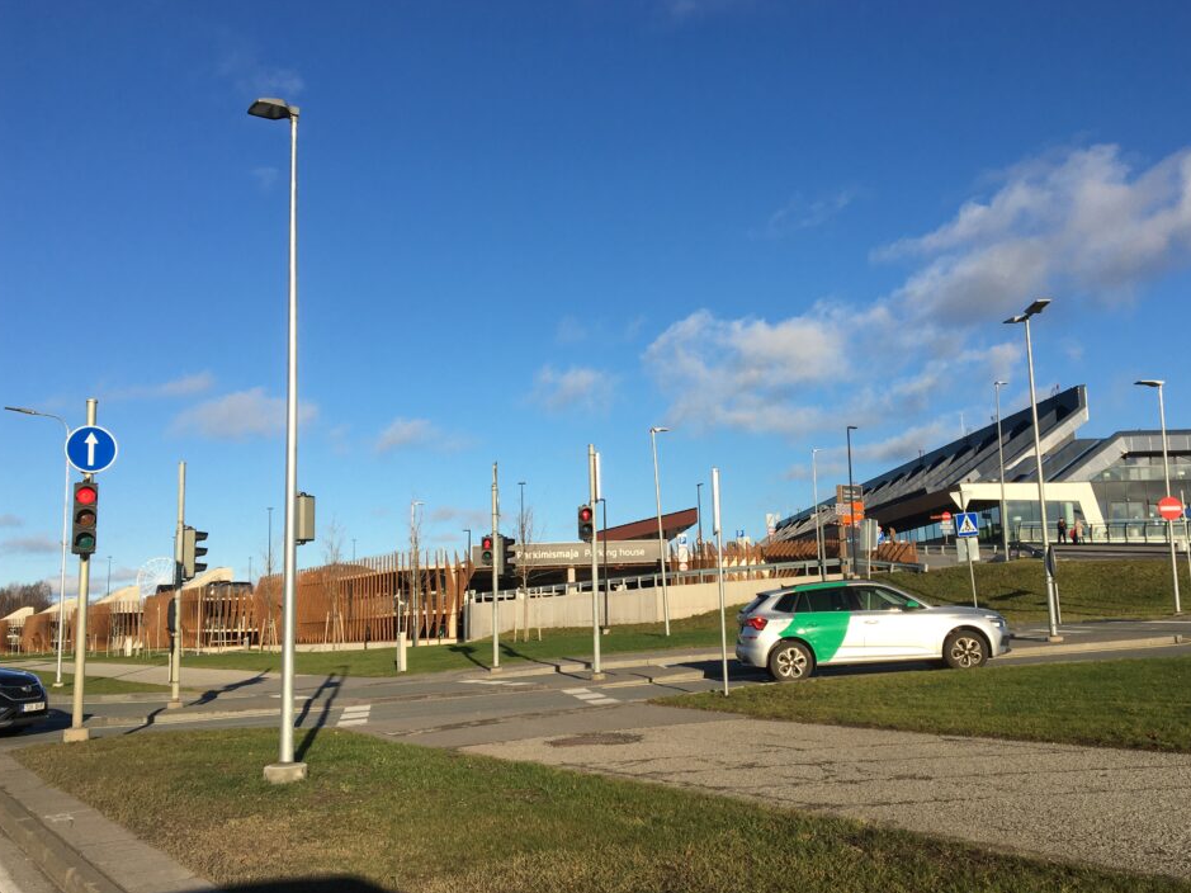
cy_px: 465
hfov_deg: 55.3
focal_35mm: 33
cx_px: 622
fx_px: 1135
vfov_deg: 42.9
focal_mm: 4.15
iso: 25
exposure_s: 1/1923
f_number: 2.2
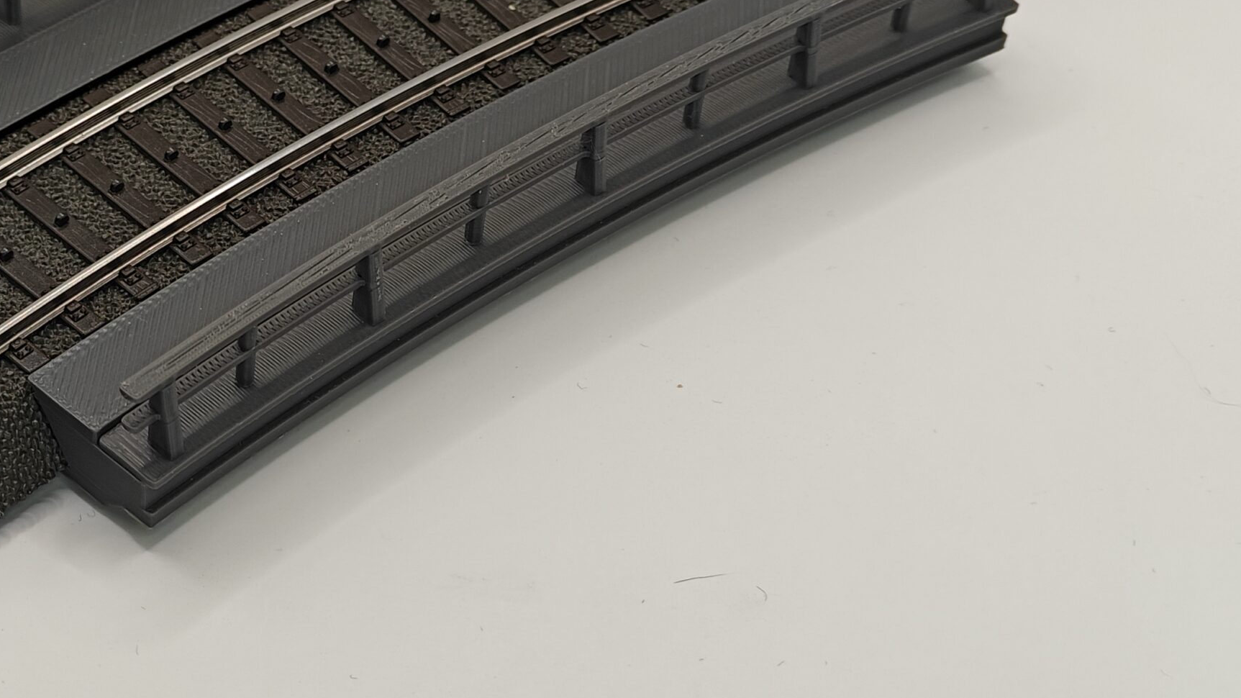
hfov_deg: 27.7
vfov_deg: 15.8
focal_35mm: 76
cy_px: 202
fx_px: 2501
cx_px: 394
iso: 125
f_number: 2
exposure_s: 1/100
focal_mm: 7.08
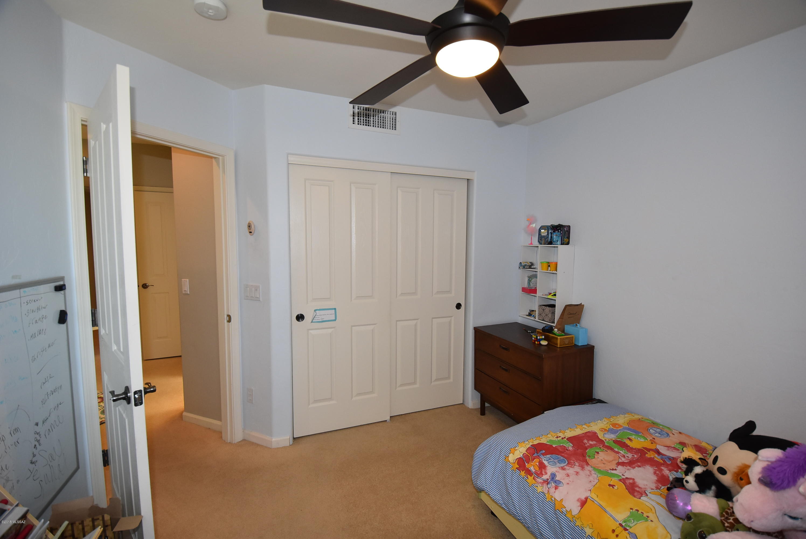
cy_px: 270
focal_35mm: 15
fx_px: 336
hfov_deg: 100.3
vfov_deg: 77.4
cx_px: 403
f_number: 4.5
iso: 800
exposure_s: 1/80
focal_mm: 10
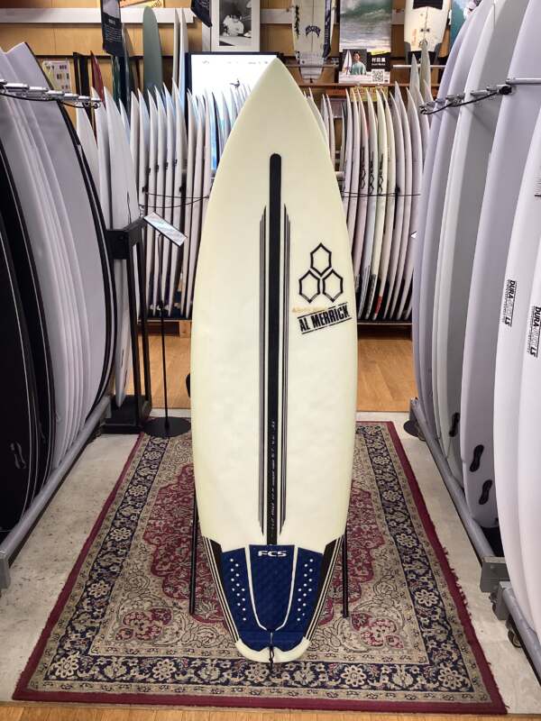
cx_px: 270
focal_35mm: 31
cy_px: 360
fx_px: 646
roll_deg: -0.6
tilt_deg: -18.9
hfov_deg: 45.4
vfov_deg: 58.4
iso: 64
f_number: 2.4
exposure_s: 1/50
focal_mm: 3.3
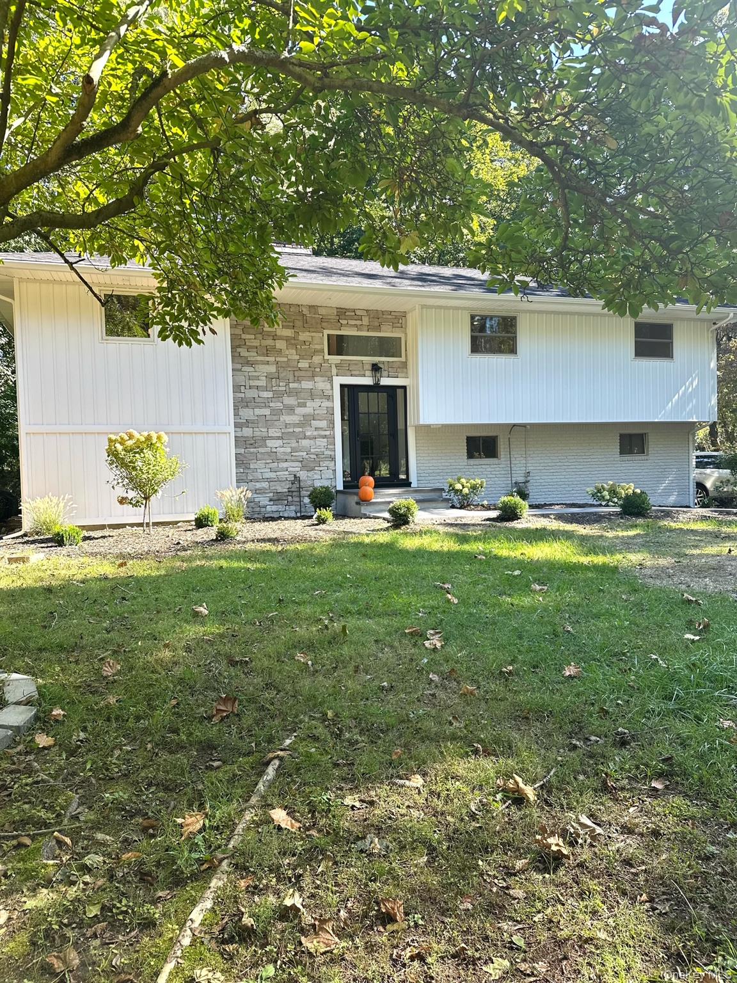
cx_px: 368
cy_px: 492
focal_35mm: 24
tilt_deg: -1.1
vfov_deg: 71.6
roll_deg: +0.8
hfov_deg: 56.8
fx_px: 681
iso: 80
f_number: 1.78
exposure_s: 1/377
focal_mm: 6.86
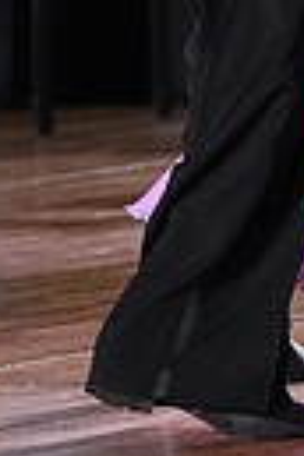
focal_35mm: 669
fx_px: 8473
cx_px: 299
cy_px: -477
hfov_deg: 2.1
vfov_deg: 3.1
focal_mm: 149
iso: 6400
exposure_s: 1/400
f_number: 4.5
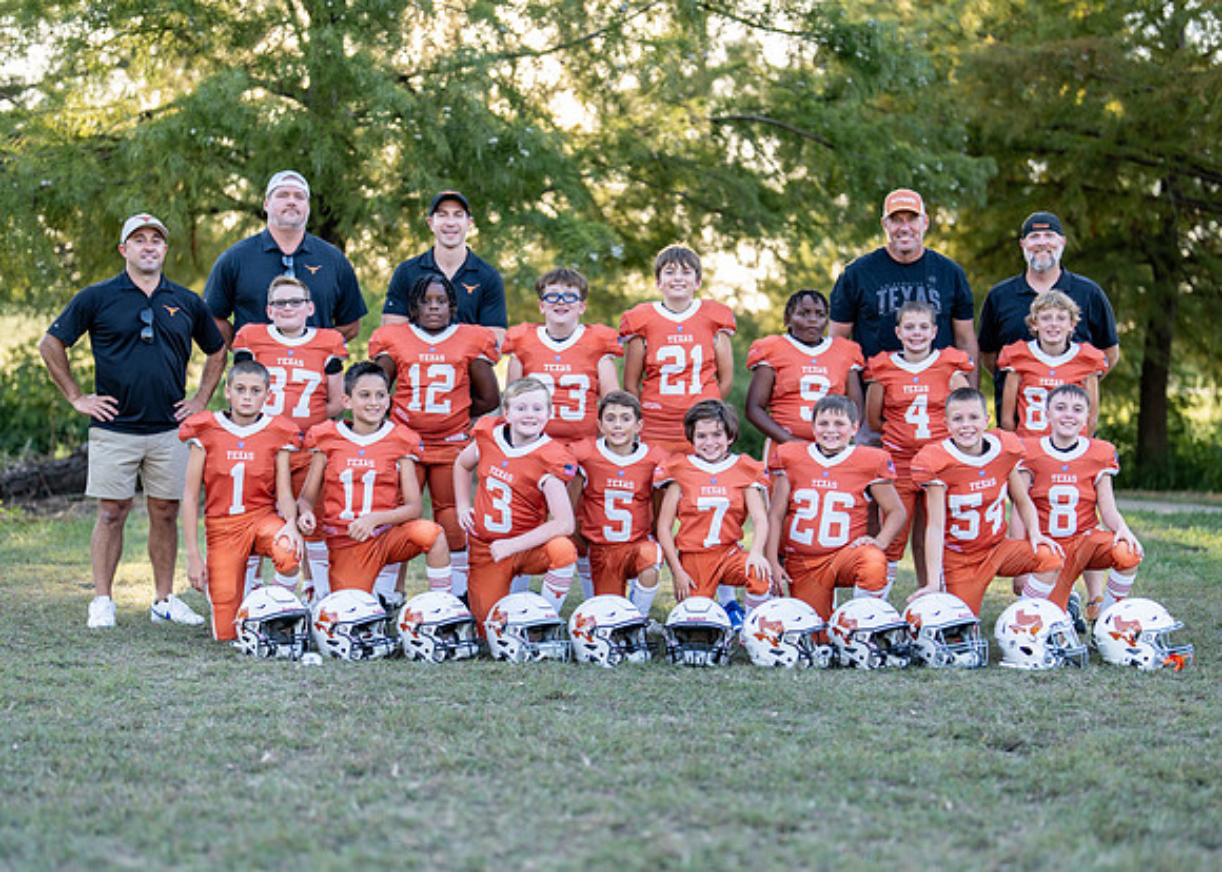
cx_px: 634
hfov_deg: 32.4
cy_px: 505
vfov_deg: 23.4
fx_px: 2104
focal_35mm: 61
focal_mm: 50
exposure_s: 1/800
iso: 100
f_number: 1.2
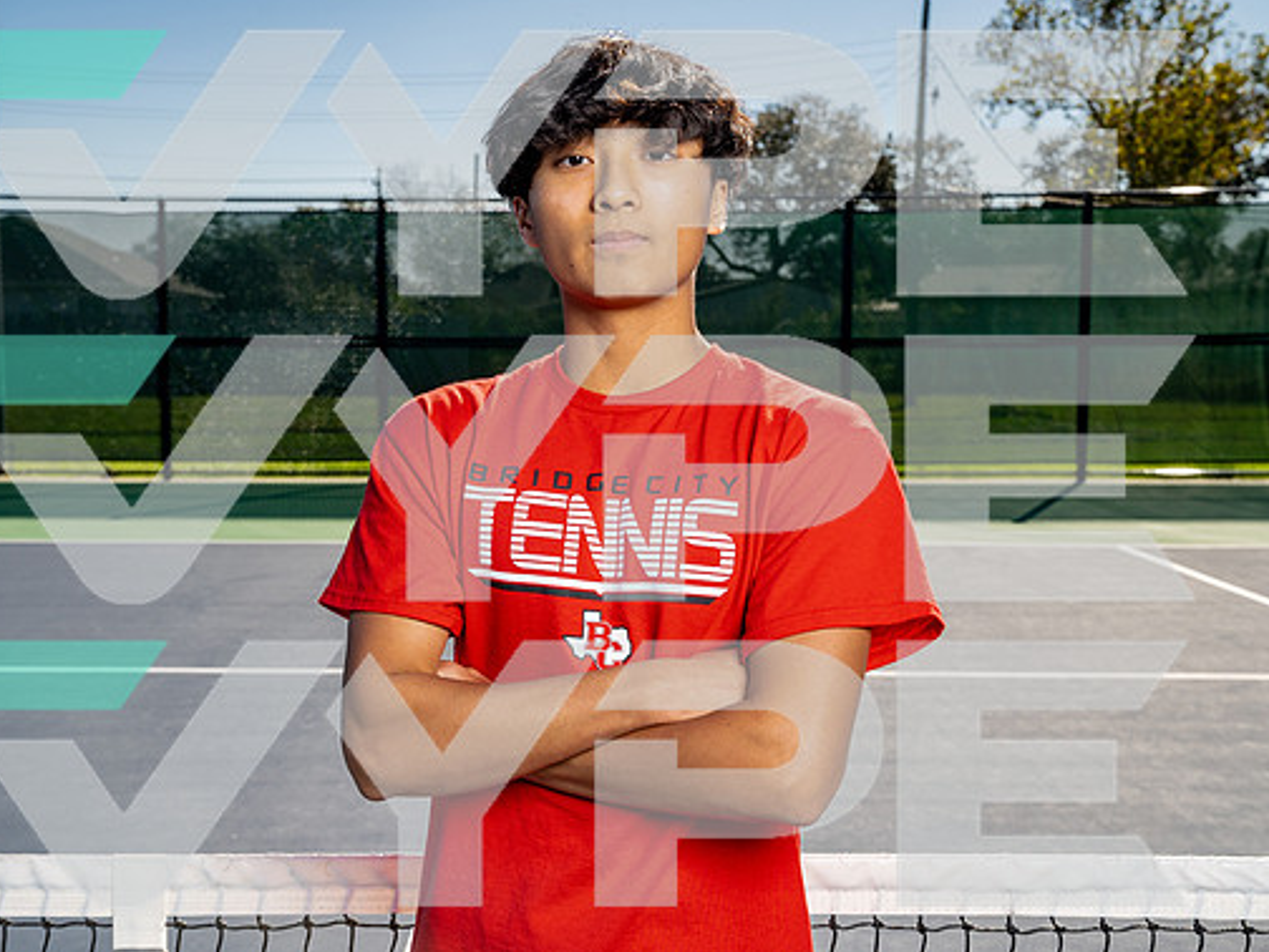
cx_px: 554
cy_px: 470
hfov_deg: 37.4
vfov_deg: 28.6
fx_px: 1870
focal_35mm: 51
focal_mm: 46
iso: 100
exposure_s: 1/250
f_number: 8
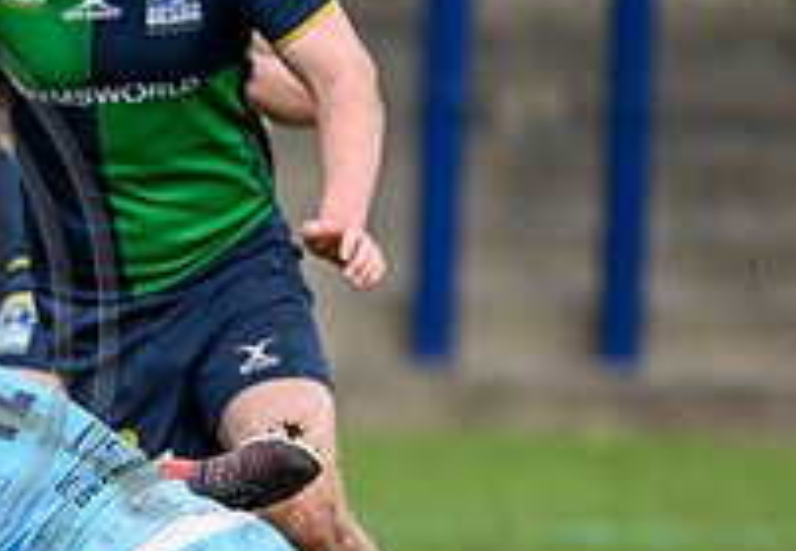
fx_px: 31626
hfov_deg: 1.4
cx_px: -558
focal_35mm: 1413
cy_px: 460
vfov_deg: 1.0
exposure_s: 1/3200
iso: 500
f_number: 3.2
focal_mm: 400
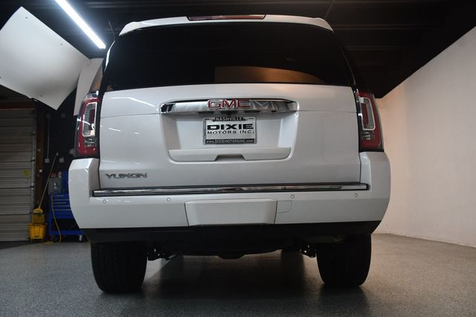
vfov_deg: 39.9
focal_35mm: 33
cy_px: 158
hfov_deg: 57.2
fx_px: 436
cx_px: 238
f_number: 3.5
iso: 900
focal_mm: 22
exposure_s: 1/125
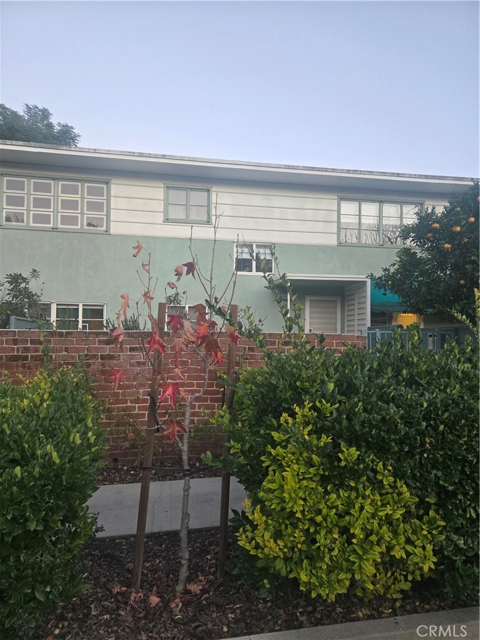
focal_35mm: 23
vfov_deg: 73.9
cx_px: 240
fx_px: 425
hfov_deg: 58.9
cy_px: 320
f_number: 1.8
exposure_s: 1/180
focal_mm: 5.4
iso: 200
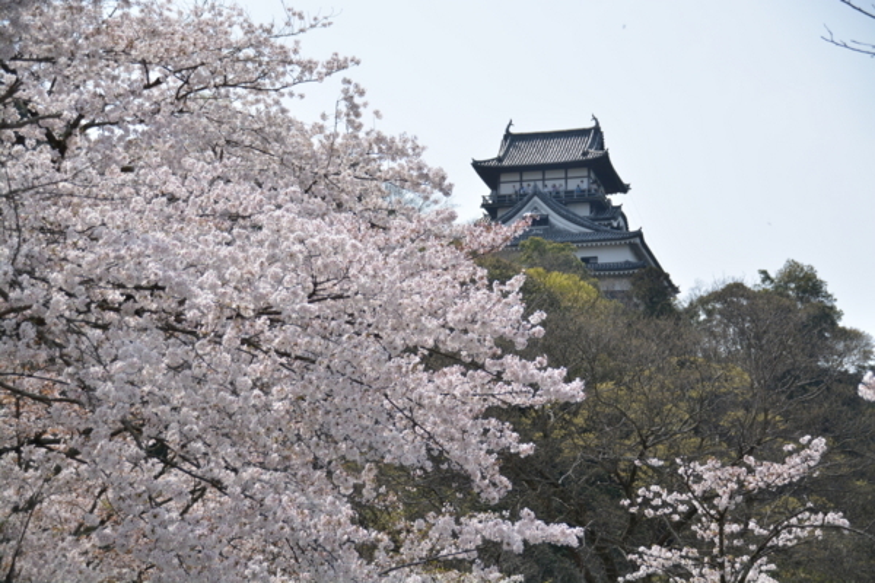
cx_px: 438
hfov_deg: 18.2
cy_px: 292
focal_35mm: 112
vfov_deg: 12.2
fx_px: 2734
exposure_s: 1/640
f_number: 6.3
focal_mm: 75
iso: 100
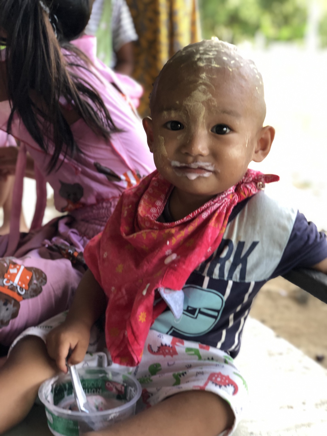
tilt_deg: -11.6
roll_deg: +2.8
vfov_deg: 36.8
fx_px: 655
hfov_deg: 28.0
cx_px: 164
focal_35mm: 52
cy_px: 218
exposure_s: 1/60
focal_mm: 6
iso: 50
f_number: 2.4
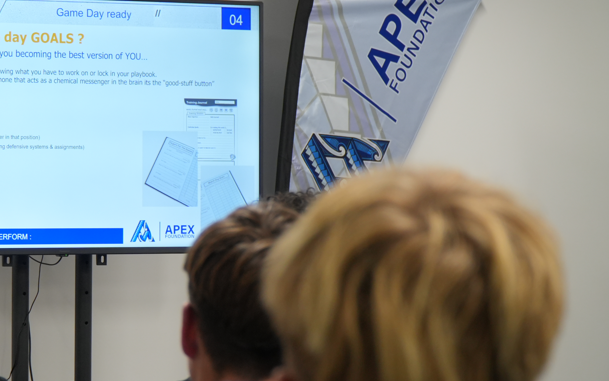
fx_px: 2173
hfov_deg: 15.8
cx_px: 69
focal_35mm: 131
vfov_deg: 10.0
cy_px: 201
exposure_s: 1/80
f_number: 4
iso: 400
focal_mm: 47
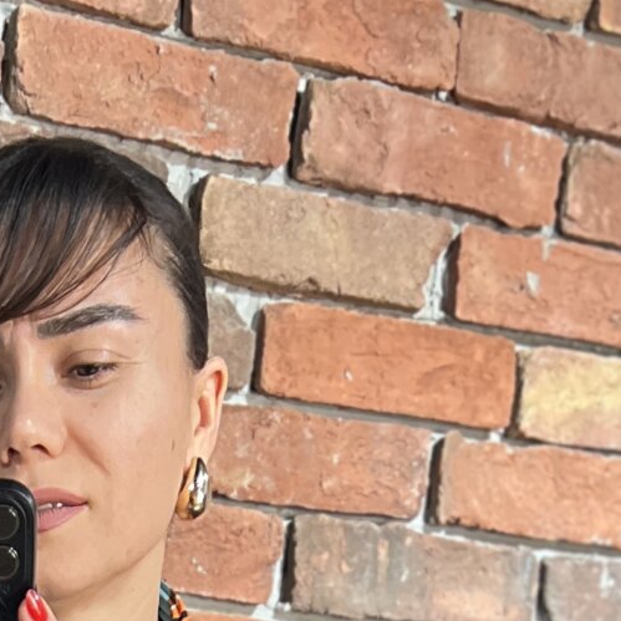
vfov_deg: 11.6
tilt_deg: -33.2
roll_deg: -1.2
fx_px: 2395
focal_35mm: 118
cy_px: 1573
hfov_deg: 14.3
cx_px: -111
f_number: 1.5
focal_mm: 5.7
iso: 200
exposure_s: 1/50
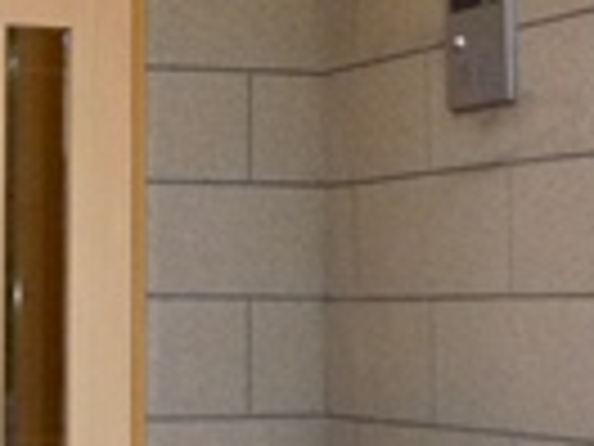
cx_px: 81
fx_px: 2076
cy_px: -63
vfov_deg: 12.0
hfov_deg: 16.1
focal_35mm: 121
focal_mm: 4.5
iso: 320
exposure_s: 1/30
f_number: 2.8
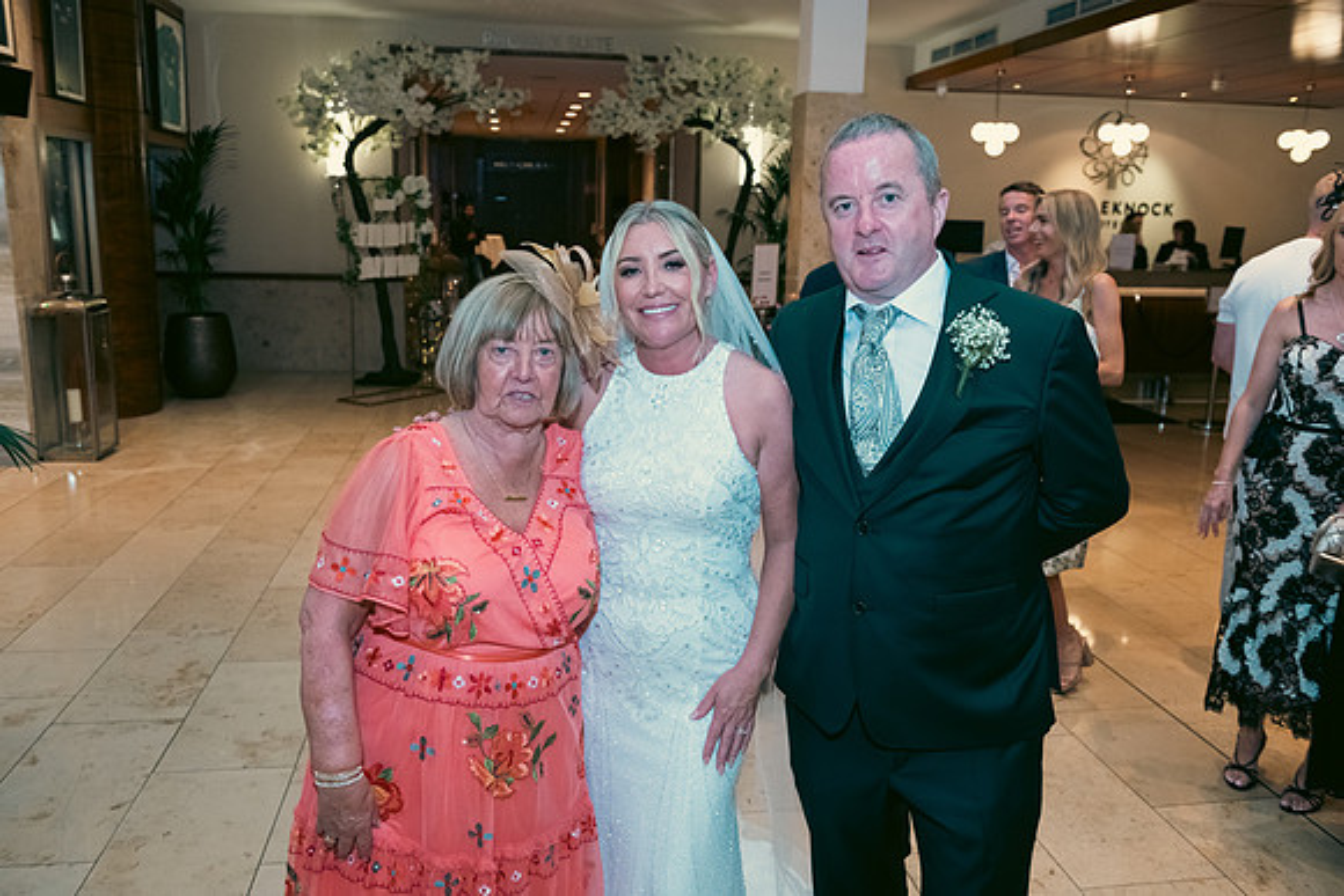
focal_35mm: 31
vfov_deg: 42.3
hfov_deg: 60.3
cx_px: 672
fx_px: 1158
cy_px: 448
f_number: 5
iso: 800
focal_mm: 31
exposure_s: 1/160
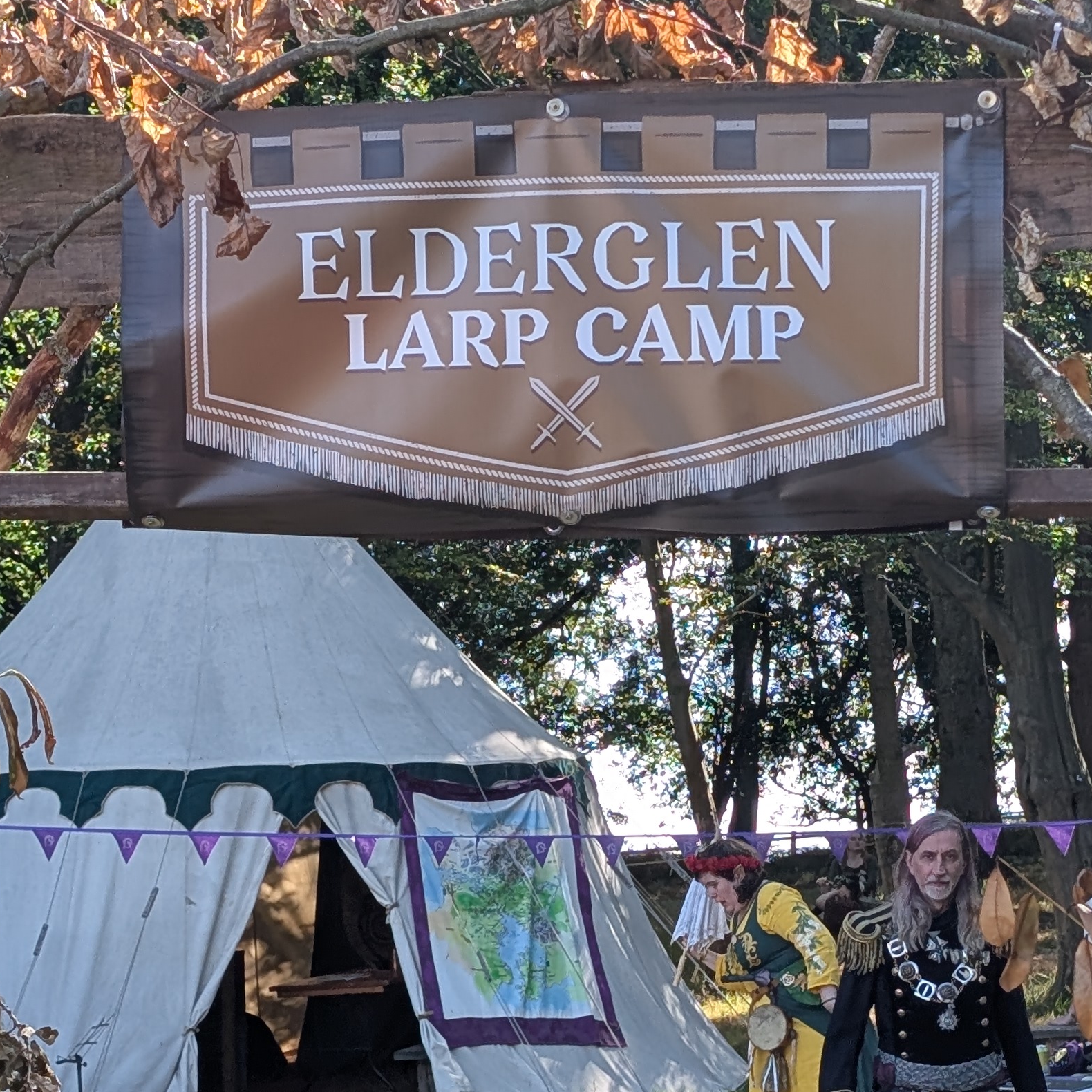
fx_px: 3997
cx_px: 433
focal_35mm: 112
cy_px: 633
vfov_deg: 15.5
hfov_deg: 15.5
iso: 19
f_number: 1.68
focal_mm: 6.9
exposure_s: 1/323
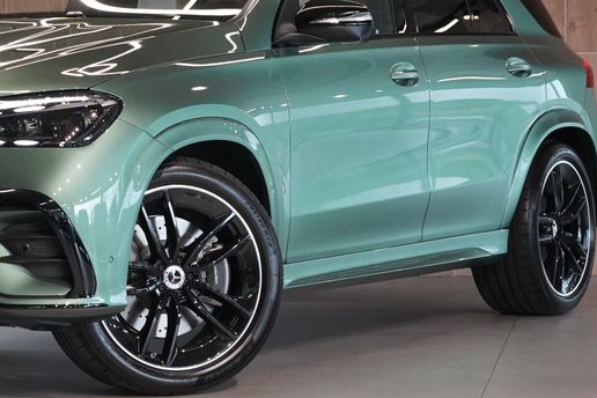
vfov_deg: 11.1
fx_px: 2040
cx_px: 130
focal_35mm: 123
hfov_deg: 16.5
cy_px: 123
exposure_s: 1/160
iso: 4000
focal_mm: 62
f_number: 5.6
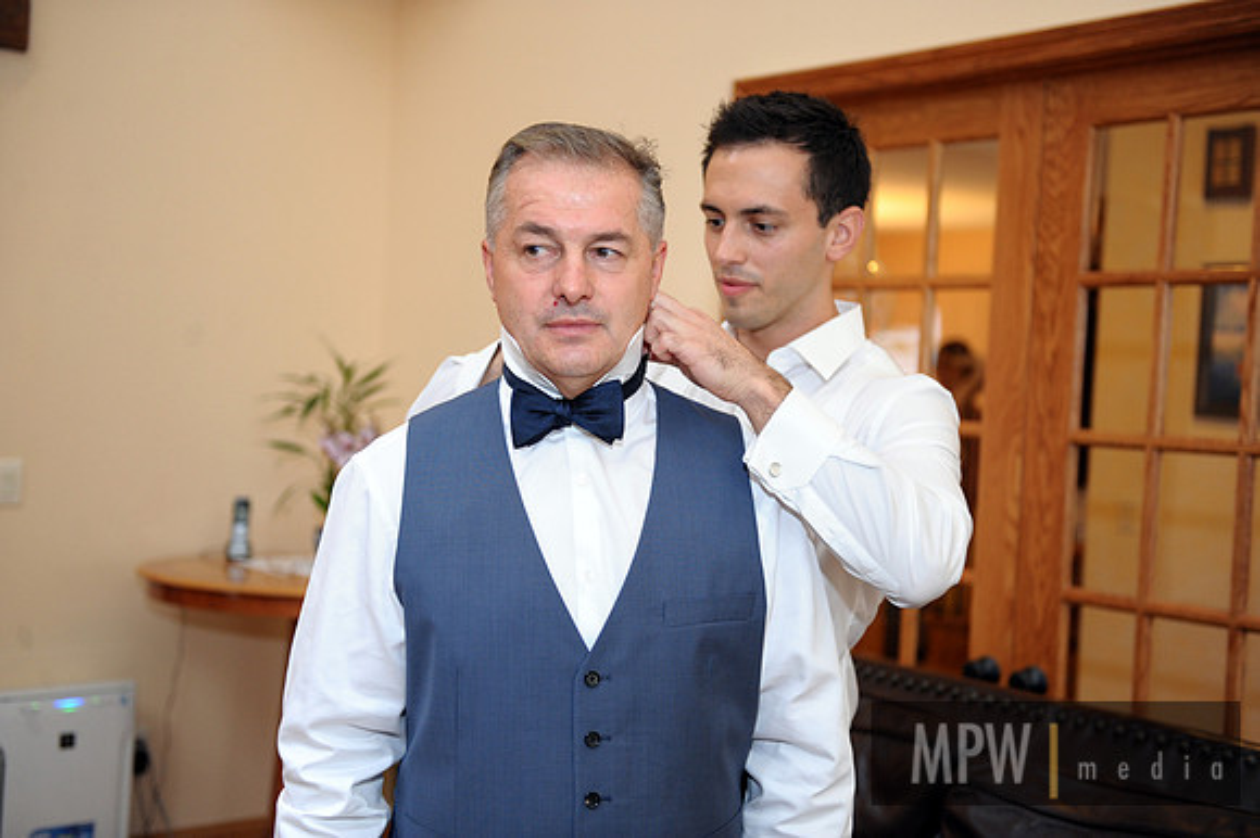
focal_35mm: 48
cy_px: 419
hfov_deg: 41.1
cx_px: 630
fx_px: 1679
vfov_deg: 28.0
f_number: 2.8
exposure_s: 1/125
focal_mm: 48
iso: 1250
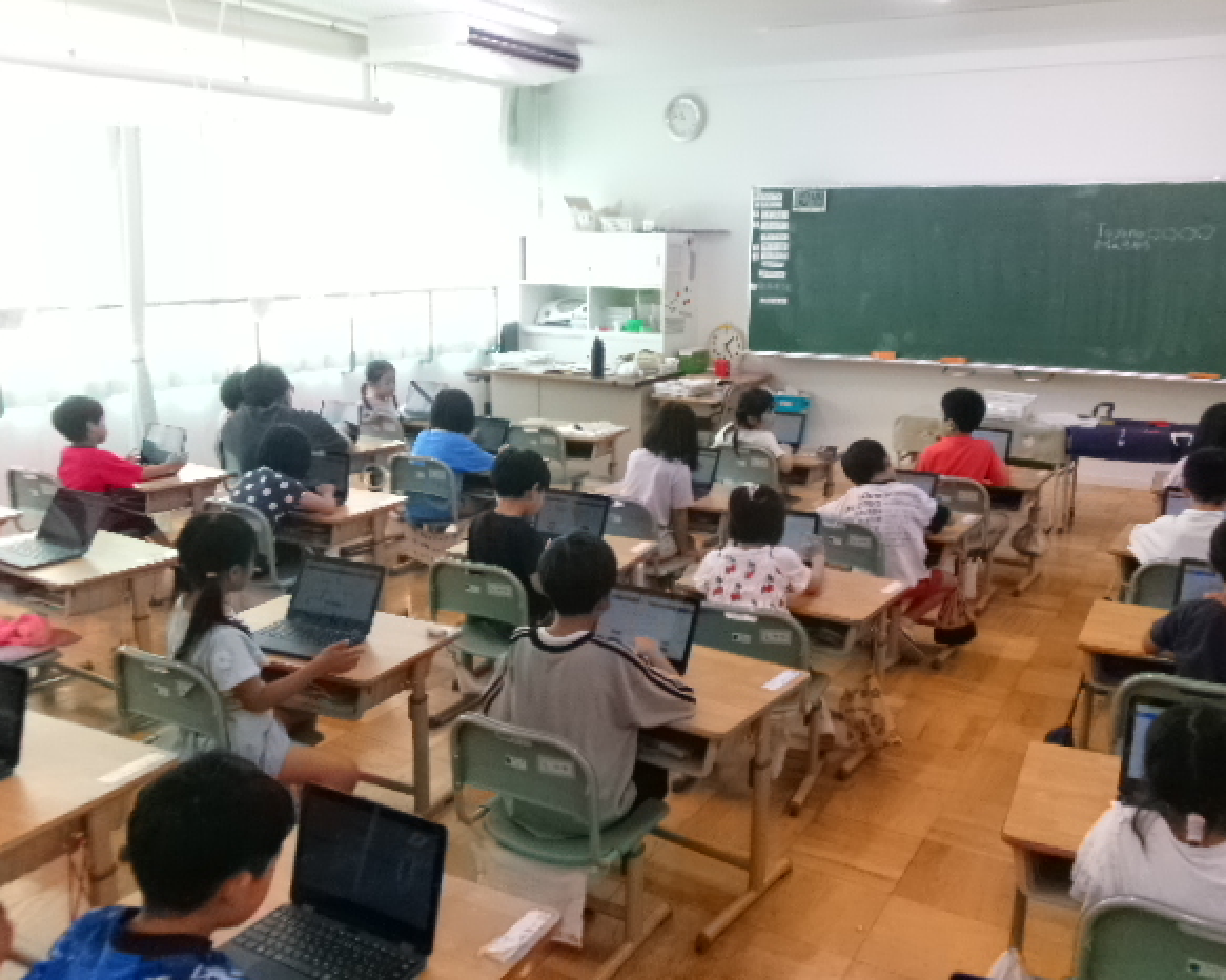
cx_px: 635
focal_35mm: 30
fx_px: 1088
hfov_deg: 58.8
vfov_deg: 48.5
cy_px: 494
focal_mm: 5.1
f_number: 10.8
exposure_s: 1/80
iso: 1600
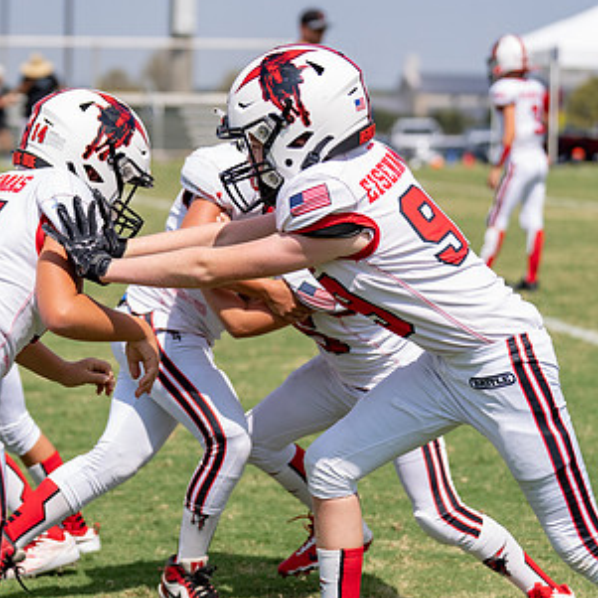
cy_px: 258
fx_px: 2834
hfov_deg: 12.0
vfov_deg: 12.0
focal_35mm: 145
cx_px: 93
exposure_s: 1/3200
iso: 200
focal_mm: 82
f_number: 2.8
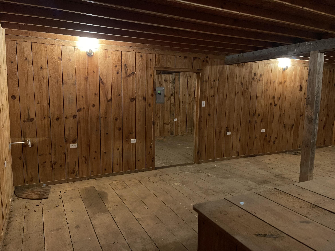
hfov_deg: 67.3
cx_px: 168
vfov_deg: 53.1
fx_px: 252
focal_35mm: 26
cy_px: 126
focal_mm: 5.1
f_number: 1.6
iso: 800
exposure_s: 1/30
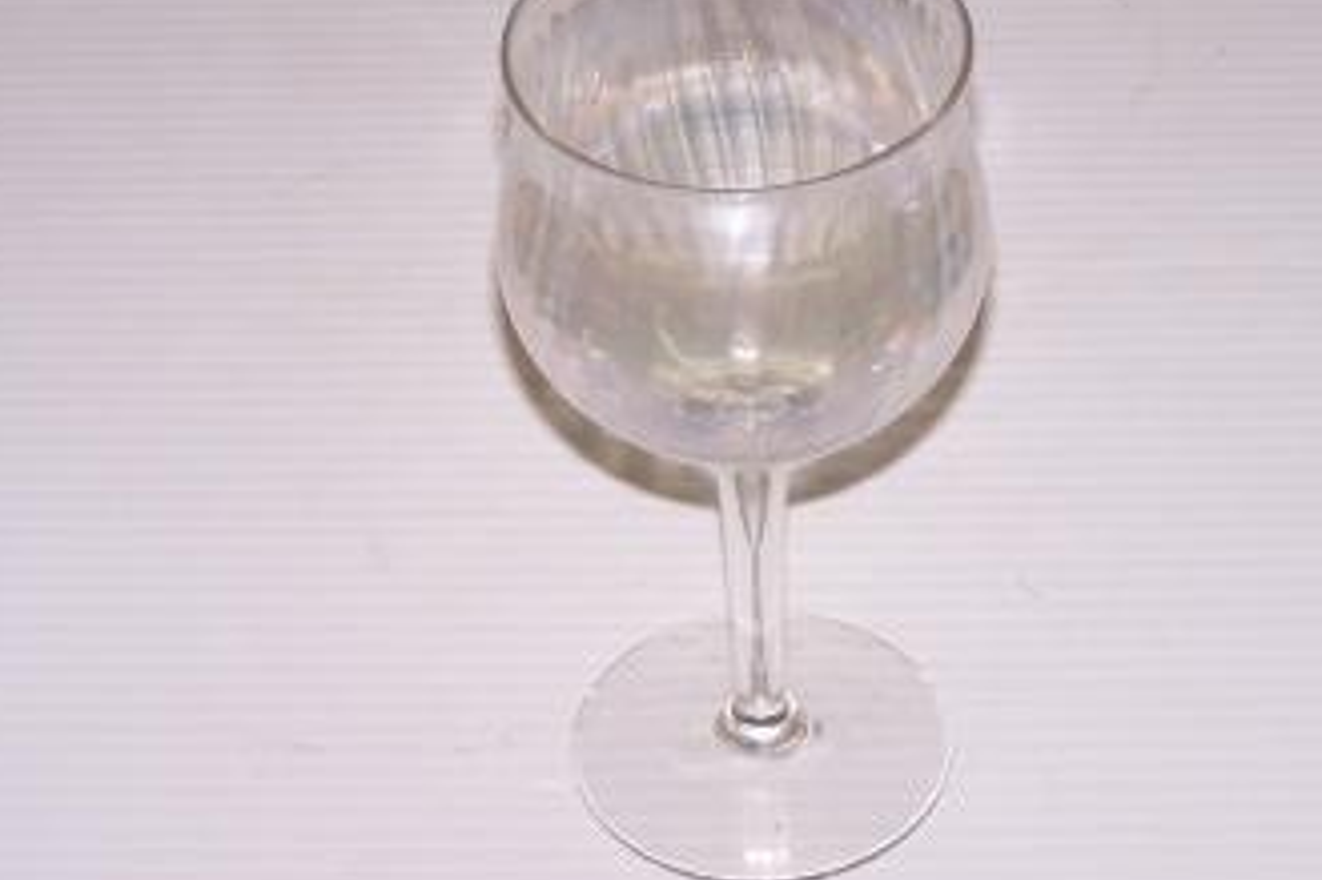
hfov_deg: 13.9
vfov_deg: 9.3
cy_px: 386
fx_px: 5432
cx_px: 776
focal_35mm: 148
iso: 80
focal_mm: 19.4
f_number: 3.2
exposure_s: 1/60
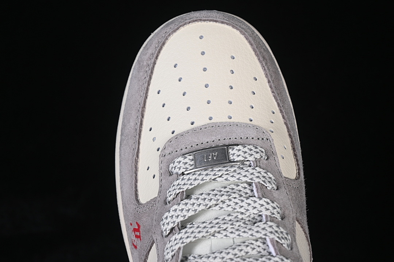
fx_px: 821
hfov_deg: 27.0
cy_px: 131
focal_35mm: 75
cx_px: 197
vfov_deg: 18.2
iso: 160
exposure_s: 1/80
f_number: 7.1
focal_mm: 50
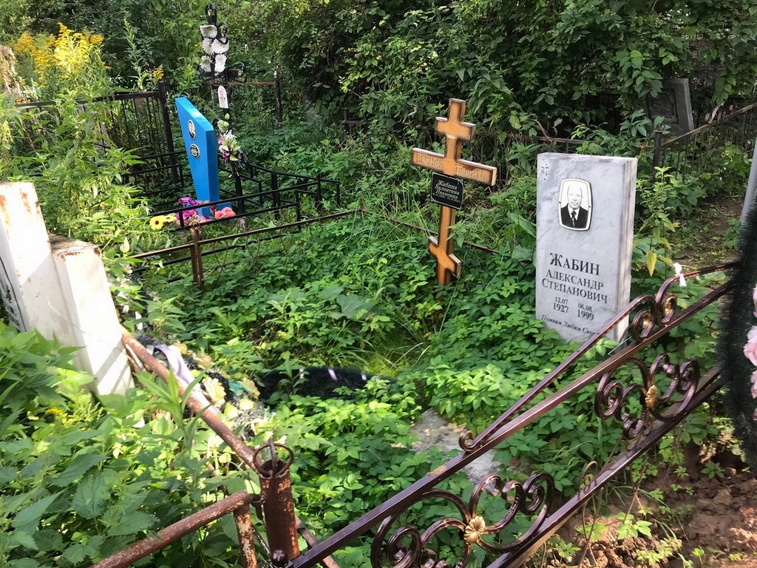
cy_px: 284
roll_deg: +6.9
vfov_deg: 49.7
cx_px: 378
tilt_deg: -22.9
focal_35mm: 28
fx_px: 612
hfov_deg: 63.4
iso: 20
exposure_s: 1/155
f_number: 1.8
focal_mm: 3.99
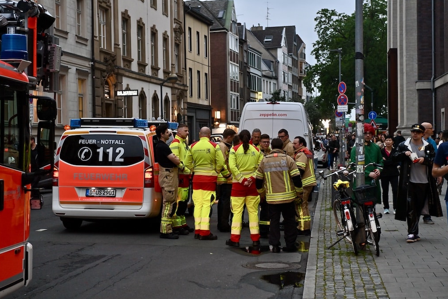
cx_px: 223
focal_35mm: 71
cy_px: 151
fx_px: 883
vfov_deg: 19.2
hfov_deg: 28.5
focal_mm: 70
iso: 2000
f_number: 4
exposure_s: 1/100
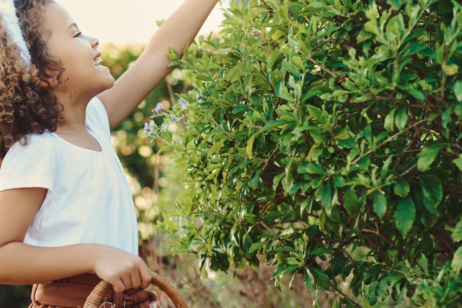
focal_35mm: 84
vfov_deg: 16.3
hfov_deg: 23.9
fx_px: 1078
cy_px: 162
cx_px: 98
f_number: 3.2
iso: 800
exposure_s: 1/320
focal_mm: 50
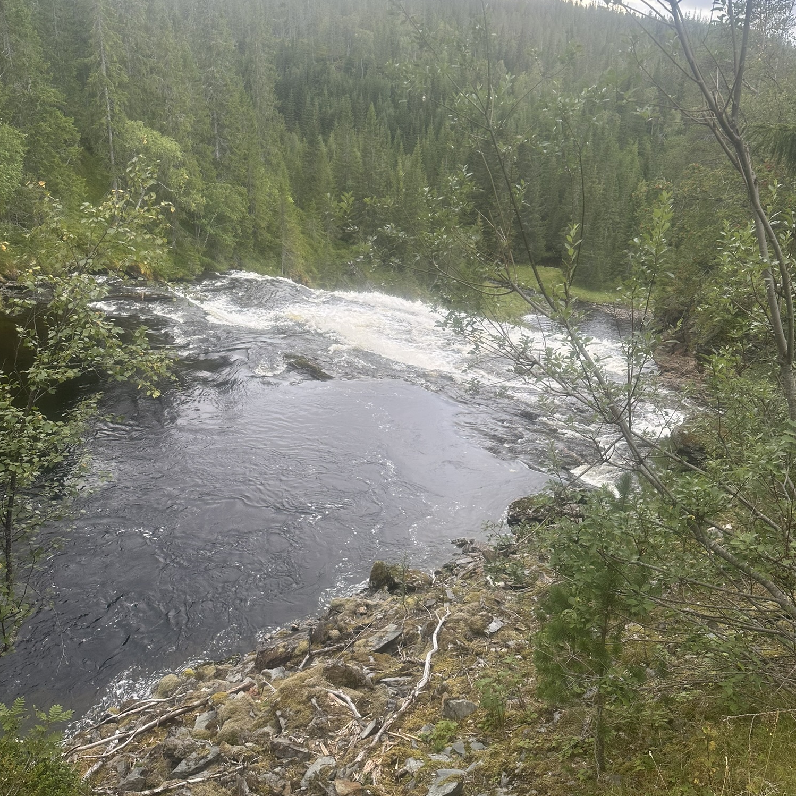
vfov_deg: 55.6
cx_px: 392
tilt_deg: -21.0
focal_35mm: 29
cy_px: 404
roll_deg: -3.1
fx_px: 754
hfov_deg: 55.6
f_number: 1.78
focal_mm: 6.86
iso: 100
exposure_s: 1/139
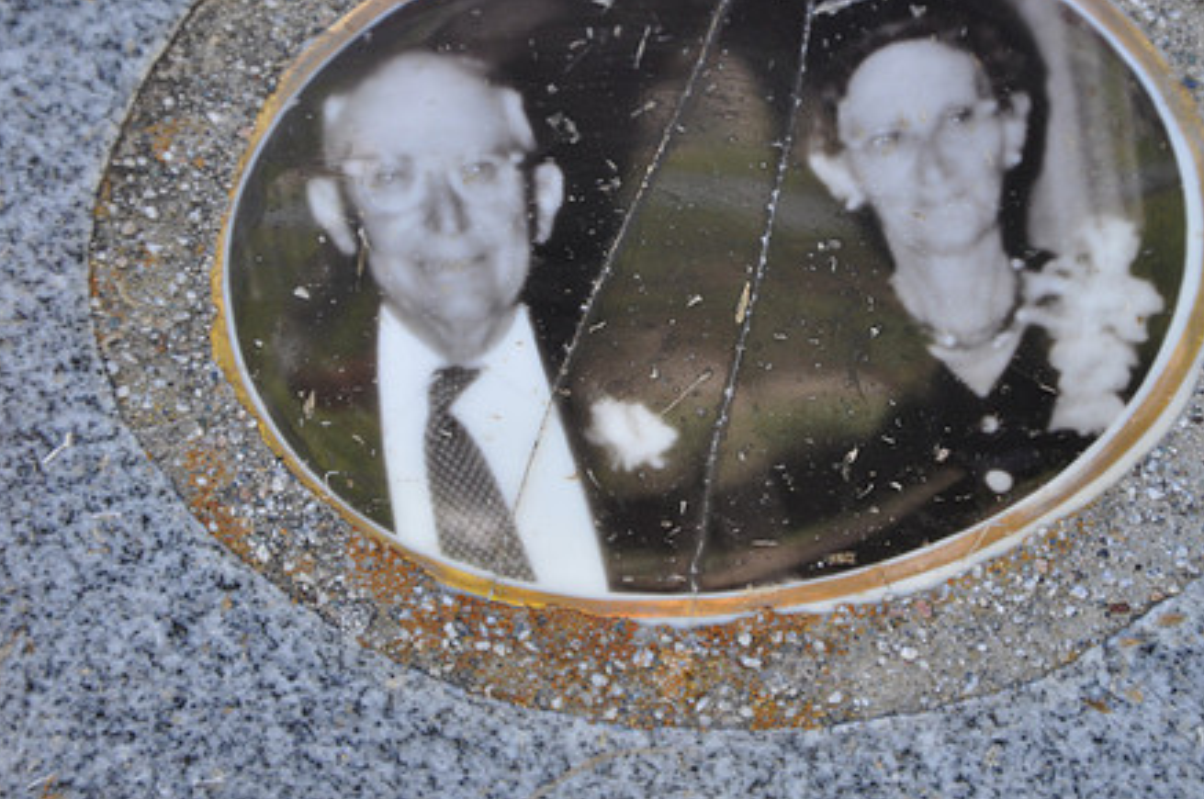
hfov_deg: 11.5
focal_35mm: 179
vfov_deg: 7.6
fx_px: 5978
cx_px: 733
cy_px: 274
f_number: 5.6
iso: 320
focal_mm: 90
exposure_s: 1/125
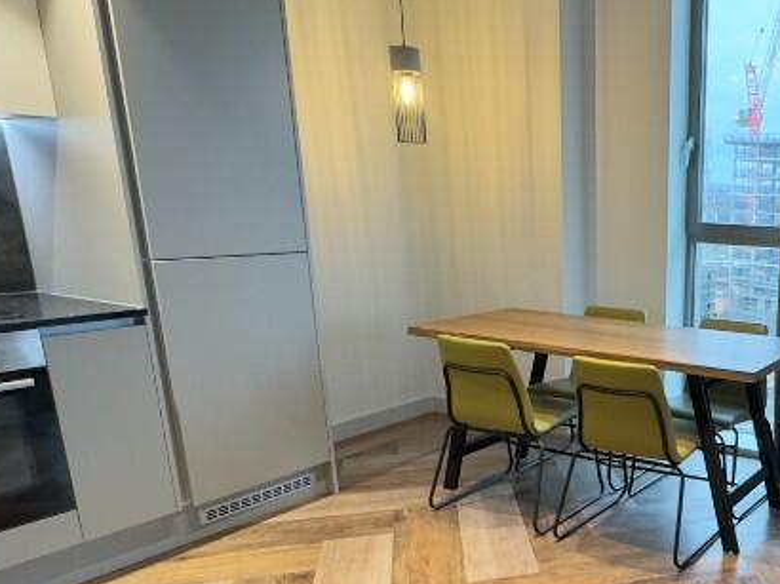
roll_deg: -2.5
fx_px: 788
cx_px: 736
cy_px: 420
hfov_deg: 46.2
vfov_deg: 39.8
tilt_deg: -15.9
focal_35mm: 35
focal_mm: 2.22
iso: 320
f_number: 2.2
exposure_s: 1/50
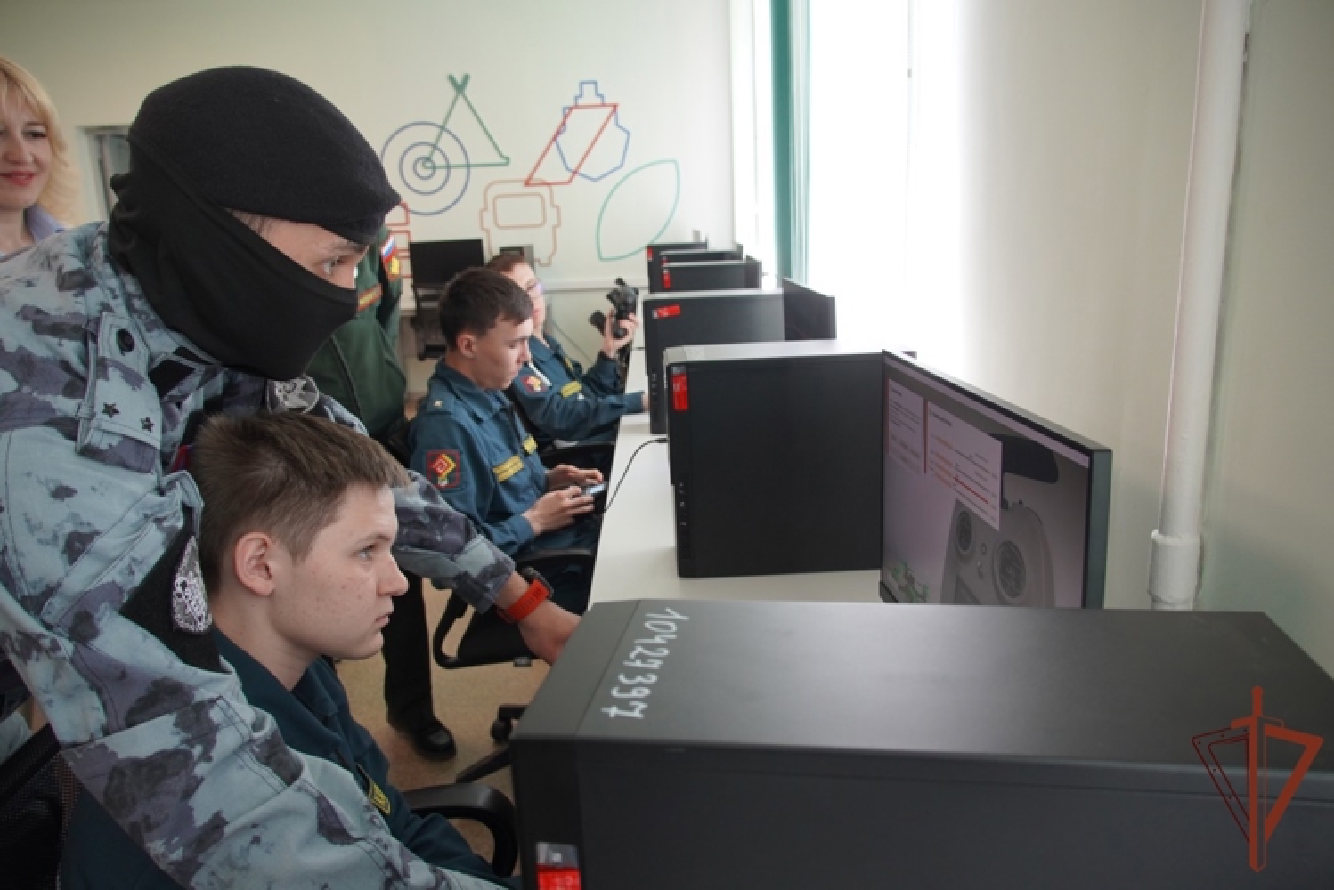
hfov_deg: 67.4
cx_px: 667
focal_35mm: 27
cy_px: 445
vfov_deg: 48.0
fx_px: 1001
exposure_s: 1/160
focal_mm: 18
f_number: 4
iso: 500
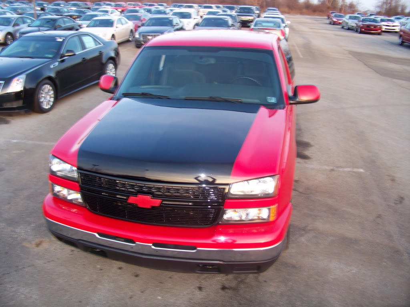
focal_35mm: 33
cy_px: 154
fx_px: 391
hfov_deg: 55.4
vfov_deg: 42.9
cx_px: 205
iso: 80
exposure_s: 1/30
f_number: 2.8
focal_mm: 5.9
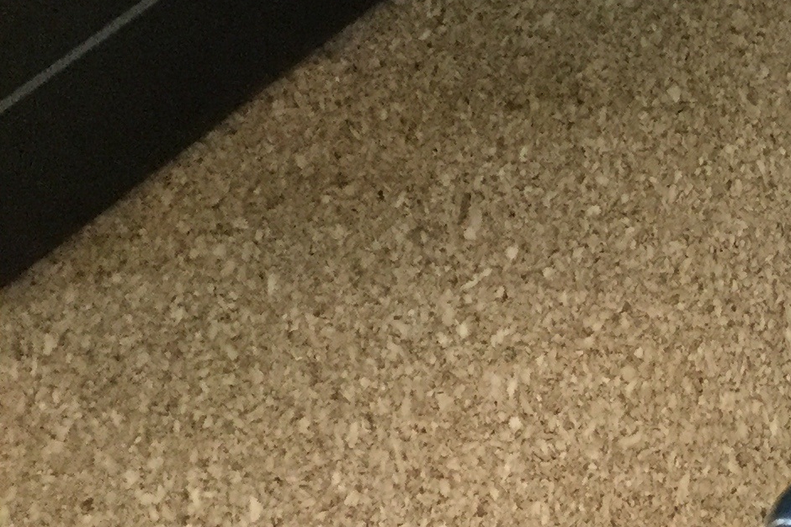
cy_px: 62
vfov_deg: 12.1
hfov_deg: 15.9
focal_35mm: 112
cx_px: 1372
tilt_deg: -73.4
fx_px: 2460
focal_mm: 3.3
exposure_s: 1/30
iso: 160
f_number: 2.4
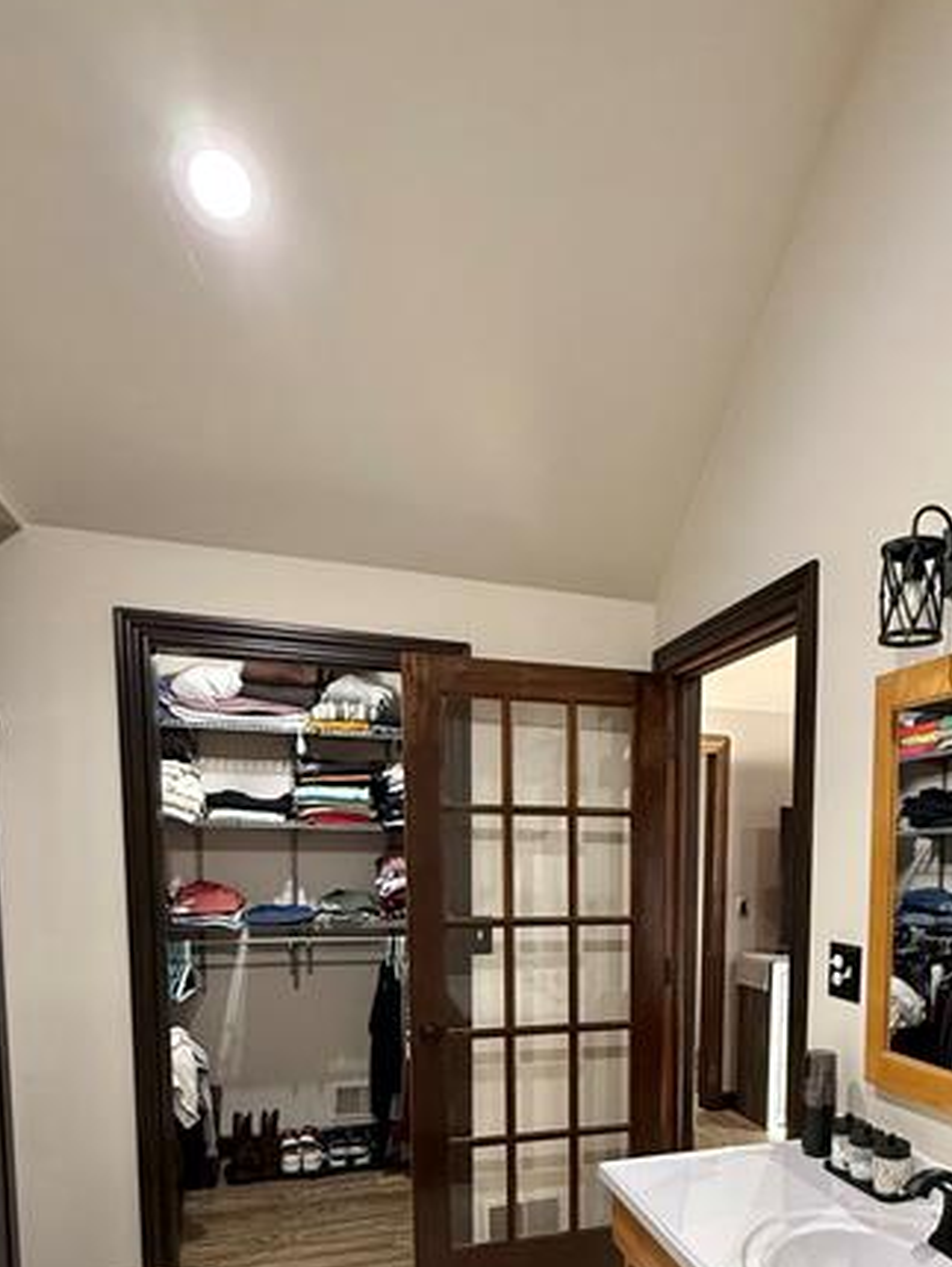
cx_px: 651
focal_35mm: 25
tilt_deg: -5.5
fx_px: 916
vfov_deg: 65.1
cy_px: 952
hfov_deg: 53.6
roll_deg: -0.7
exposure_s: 1/60
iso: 320
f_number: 2.2
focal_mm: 2.22
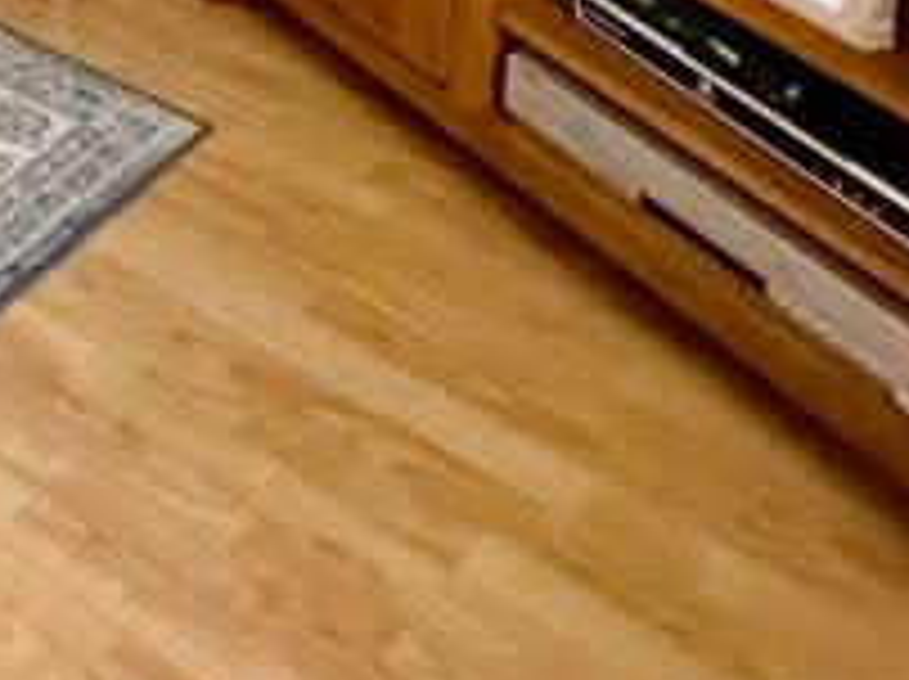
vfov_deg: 15.1
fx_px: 1862
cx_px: -598
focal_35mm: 71
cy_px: -811
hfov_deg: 21.2
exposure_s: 1/100
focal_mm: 2.22
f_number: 2.2
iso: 640
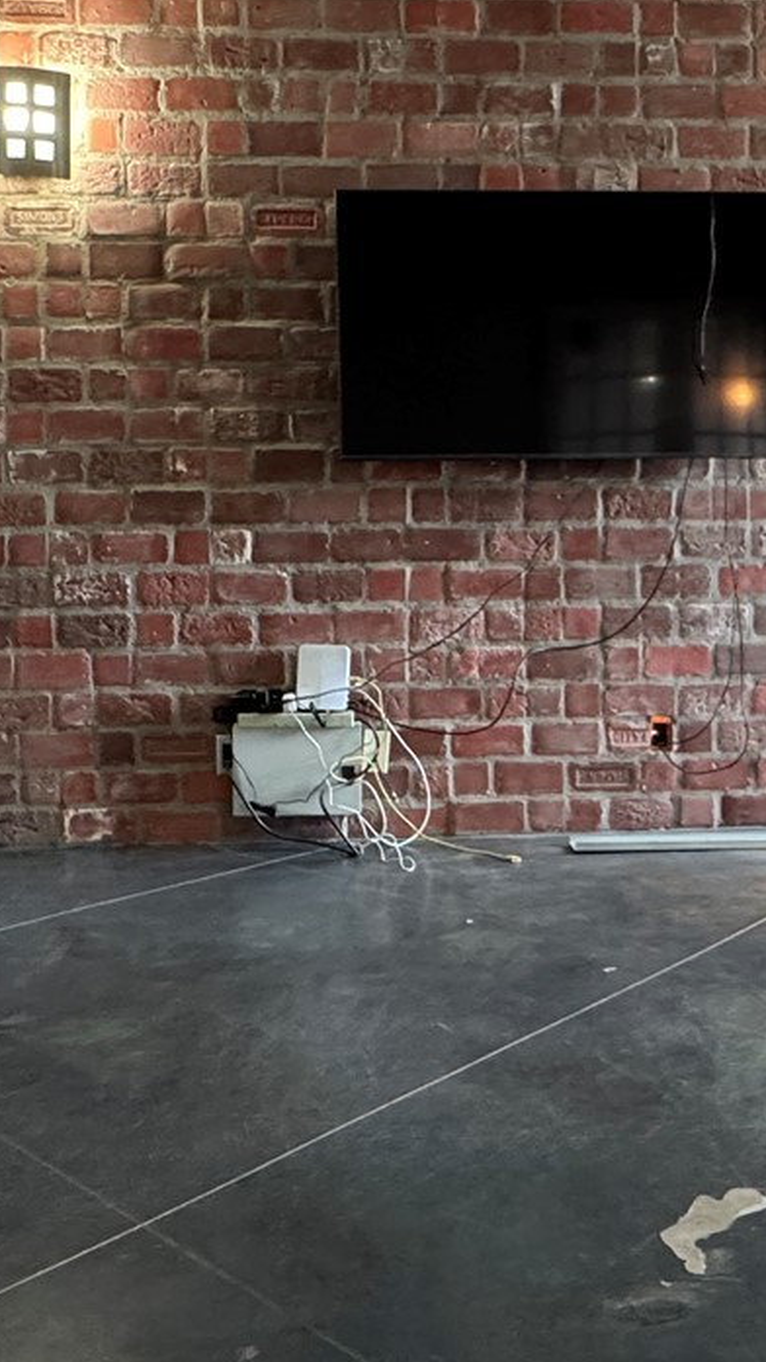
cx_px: 457
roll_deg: +0.7
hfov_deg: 33.6
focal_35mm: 35
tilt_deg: -3.6
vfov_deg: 56.5
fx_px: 1264
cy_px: 600
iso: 1000
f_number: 2.2
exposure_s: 1/60
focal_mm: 2.22
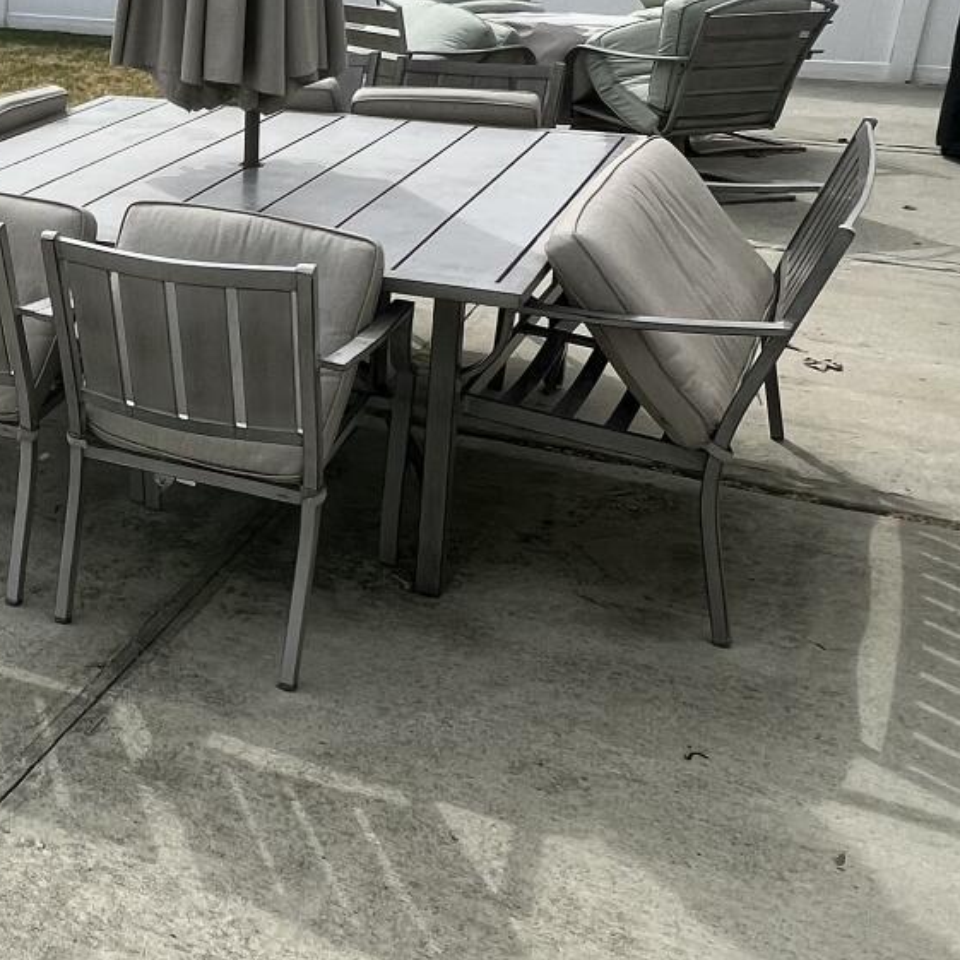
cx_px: -84
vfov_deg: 40.6
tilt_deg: -18.2
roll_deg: +1.6
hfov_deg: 35.3
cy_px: 349
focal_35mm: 41
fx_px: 1286
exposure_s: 1/1468
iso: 32
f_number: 1.8
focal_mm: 1.57
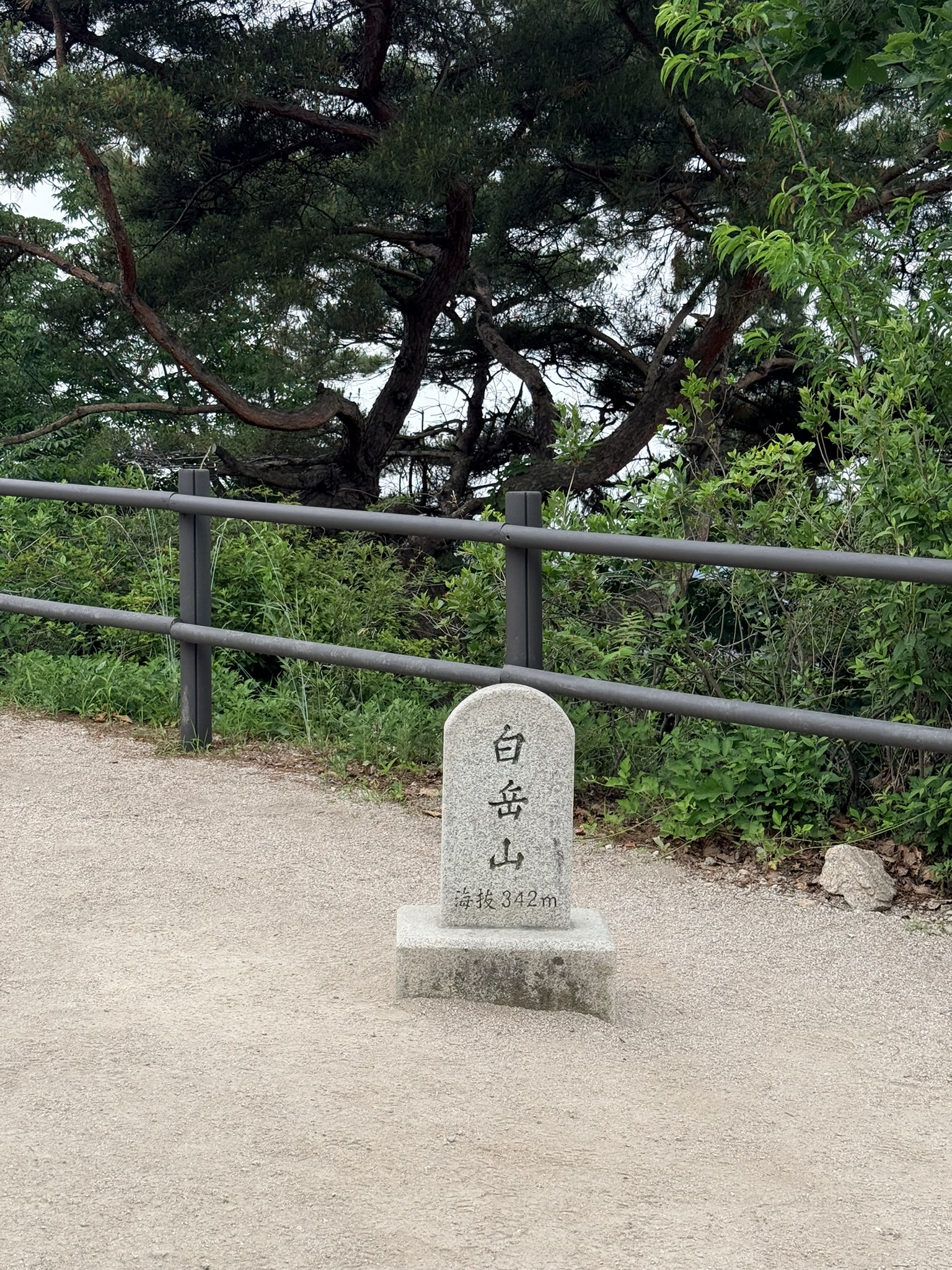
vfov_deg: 39.7
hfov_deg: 30.3
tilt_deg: -5.2
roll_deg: -0.7
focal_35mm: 48
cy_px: 635
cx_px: 476
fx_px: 1760
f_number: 1.78
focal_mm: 6.76
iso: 64
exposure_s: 1/3534
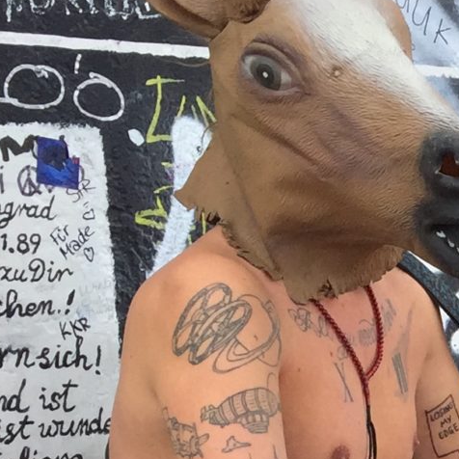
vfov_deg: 12.0
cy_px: 719
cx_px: 840
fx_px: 2070
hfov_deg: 11.7
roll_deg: -0.3
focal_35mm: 138
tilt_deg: -12.3
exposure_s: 1/618
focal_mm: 4.15
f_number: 2.2
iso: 32
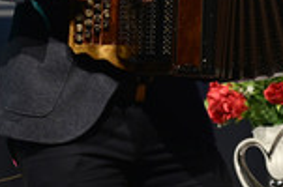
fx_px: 2863
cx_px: 130
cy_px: -92
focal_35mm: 365
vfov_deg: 3.7
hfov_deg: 5.7
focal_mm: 122
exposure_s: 1/200
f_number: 3.2
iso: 1100
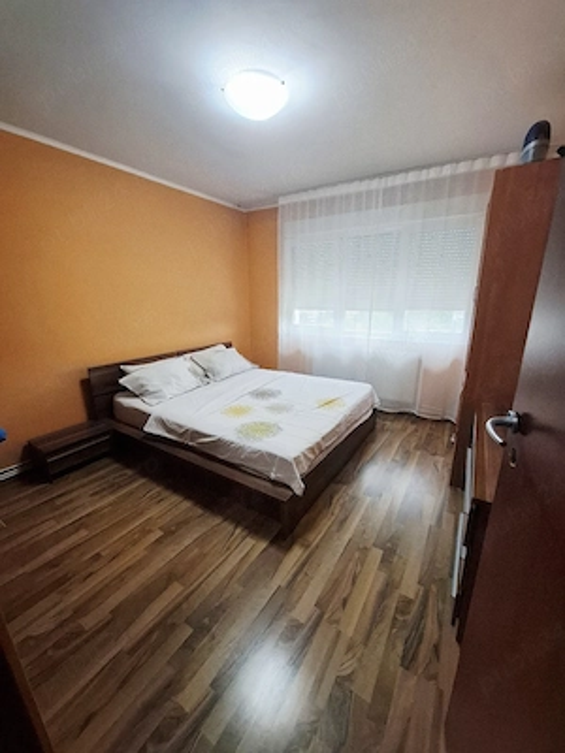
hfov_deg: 89.9
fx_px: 283
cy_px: 376
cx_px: 282
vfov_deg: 106.2
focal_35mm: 13
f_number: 2.2
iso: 100
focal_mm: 1.74
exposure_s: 1/50
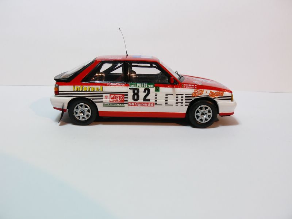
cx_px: 146
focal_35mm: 35
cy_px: 110
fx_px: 295
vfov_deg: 40.7
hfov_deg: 52.6
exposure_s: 1/13
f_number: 5
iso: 100
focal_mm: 7.4
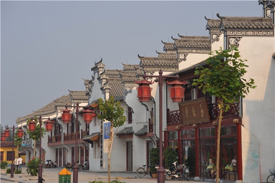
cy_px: 92
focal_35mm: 112
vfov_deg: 12.2
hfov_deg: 18.3
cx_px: 138
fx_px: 855
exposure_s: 1/500
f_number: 8
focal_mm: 112
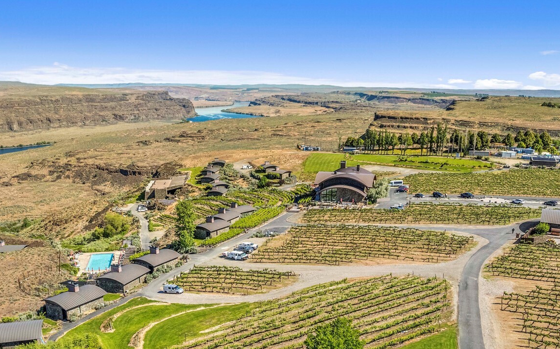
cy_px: 254
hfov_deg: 58.2
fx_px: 504
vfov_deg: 37.5
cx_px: 282
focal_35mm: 33
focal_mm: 8.38
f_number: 2.8
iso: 100
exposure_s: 1/5000
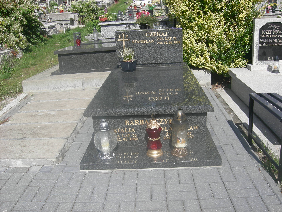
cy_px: 106
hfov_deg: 51.4
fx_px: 293
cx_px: 141
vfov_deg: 39.7
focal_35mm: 36
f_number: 7.6
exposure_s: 1/519
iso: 64
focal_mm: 7.5
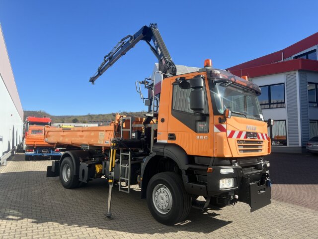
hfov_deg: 67.3
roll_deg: +0.1
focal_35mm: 26
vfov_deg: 53.1
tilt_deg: +4.4
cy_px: 120
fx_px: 239
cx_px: 159
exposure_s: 1/3165
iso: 50
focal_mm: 5.7
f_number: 1.5
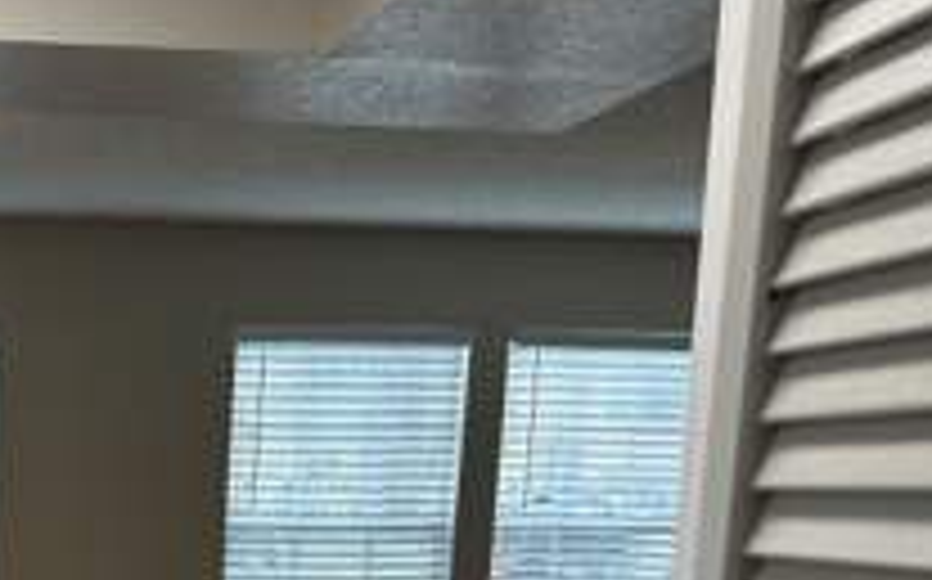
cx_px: -50
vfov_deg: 20.1
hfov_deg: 31.4
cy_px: 751
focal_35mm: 59
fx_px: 1497
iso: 80
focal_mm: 6.86
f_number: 1.78
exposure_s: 1/120
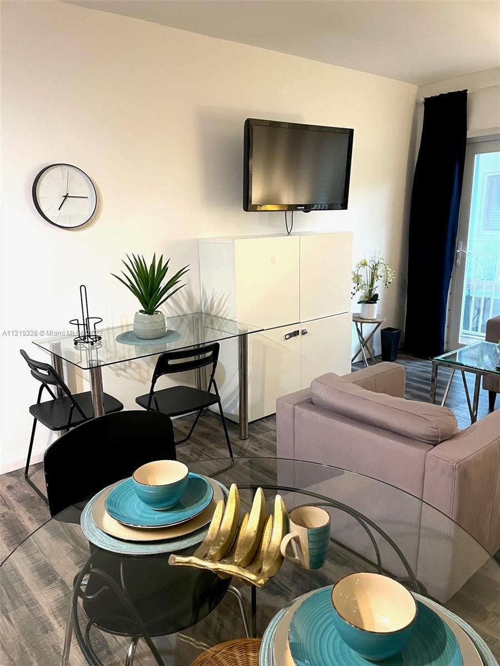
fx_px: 501
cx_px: 250
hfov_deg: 53.1
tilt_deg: -12.0
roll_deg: +1.7
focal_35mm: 26
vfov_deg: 67.3
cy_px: 333
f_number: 1.6
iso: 640
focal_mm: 4.2
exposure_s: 1/40
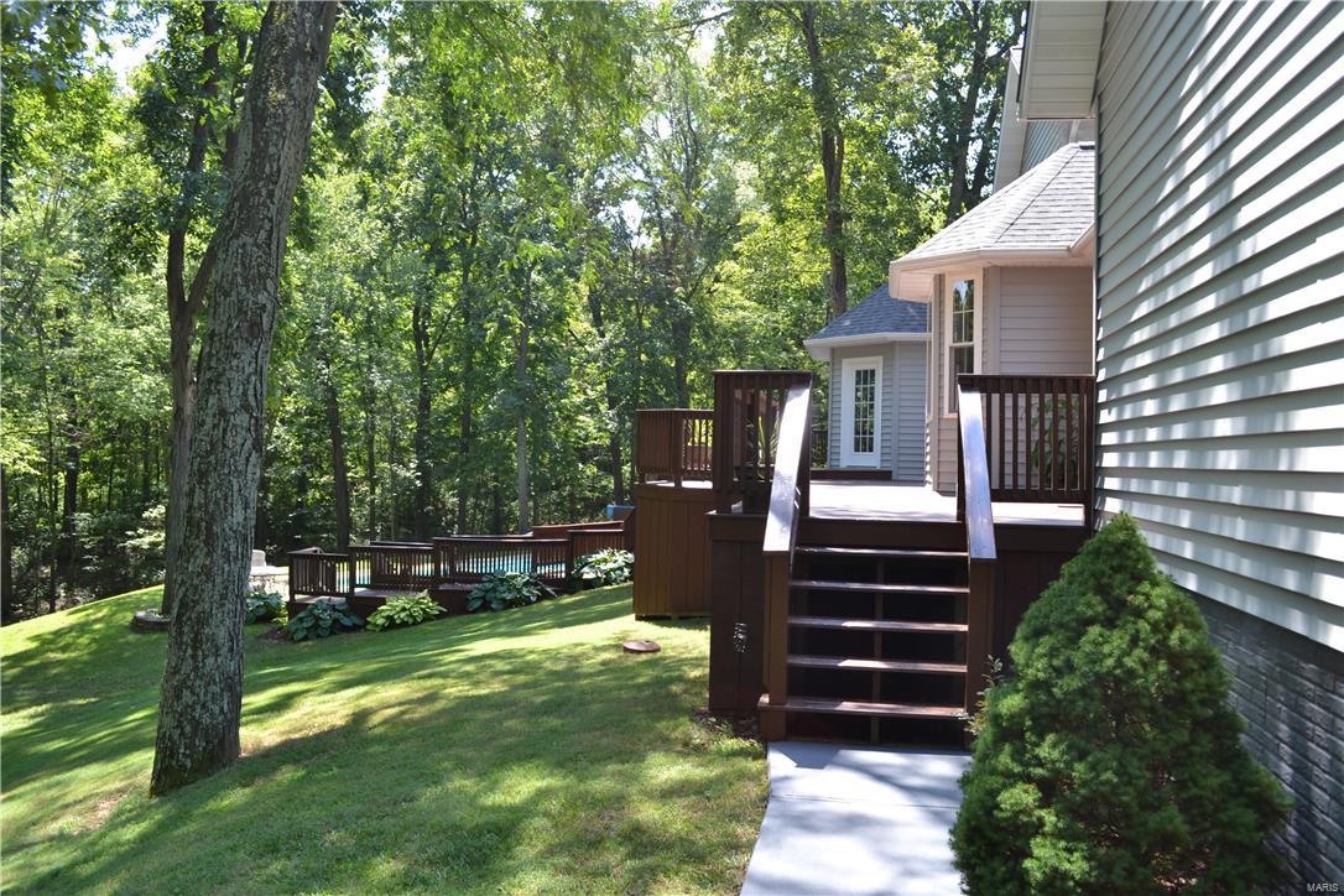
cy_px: 448
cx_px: 672
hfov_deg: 61.9
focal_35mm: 30
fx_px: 1120
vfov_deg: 43.6
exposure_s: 1/60
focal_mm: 20
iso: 100
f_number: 5.6
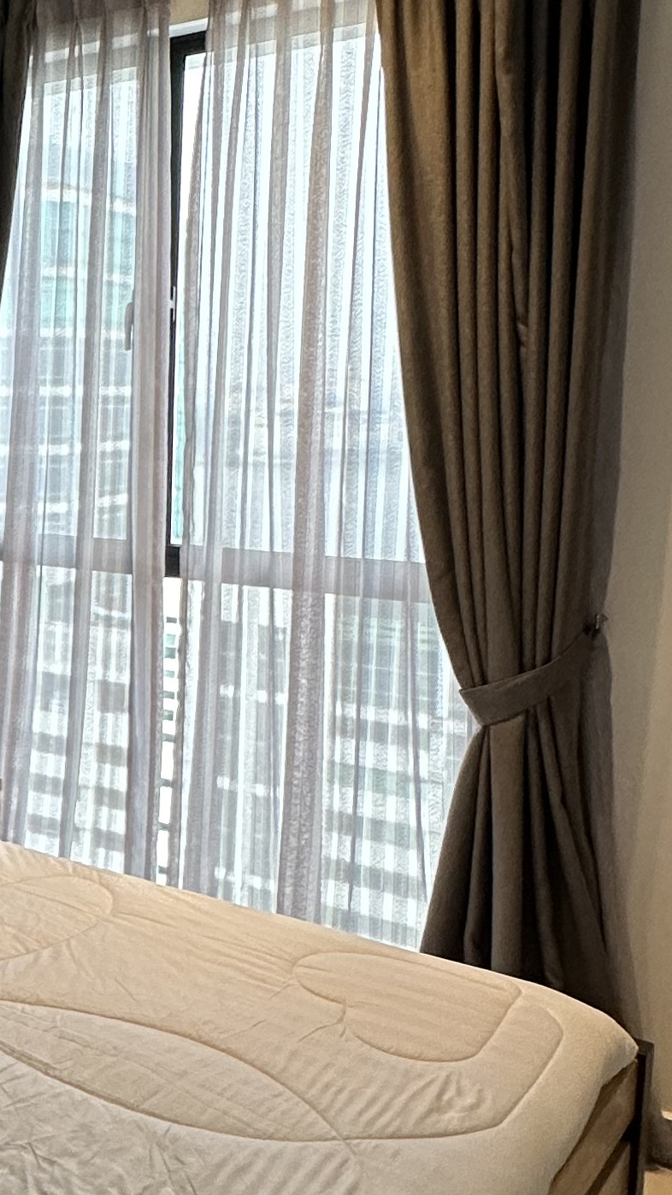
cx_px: -283
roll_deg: +0.3
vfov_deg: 46.4
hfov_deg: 22.9
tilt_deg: -5.6
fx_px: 1394
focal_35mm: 44
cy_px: 546
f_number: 2.2
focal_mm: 2.22
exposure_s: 1/100
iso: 160
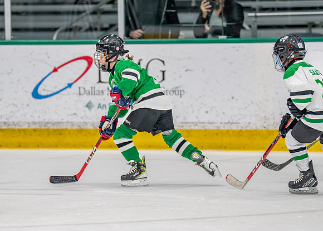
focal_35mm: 331
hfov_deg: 6.1
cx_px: 131
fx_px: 3034
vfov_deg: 4.4
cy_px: 124
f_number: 2.8
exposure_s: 1/1250
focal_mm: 200
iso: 1000
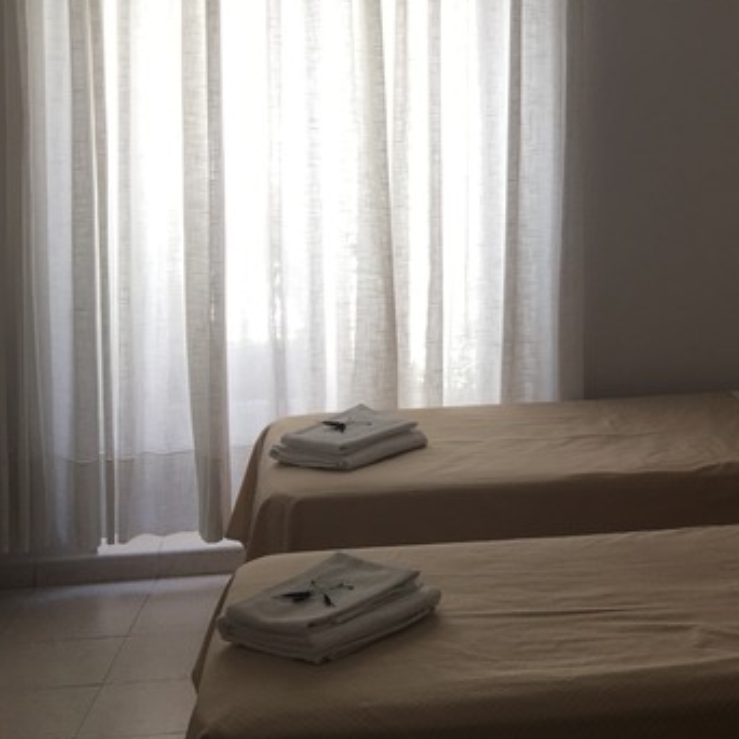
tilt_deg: -4.0
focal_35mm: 60
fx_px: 1449
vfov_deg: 28.3
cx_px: 841
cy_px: 218
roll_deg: +0.1
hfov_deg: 26.1
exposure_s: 1/50
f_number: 2.2
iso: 25
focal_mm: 4.15
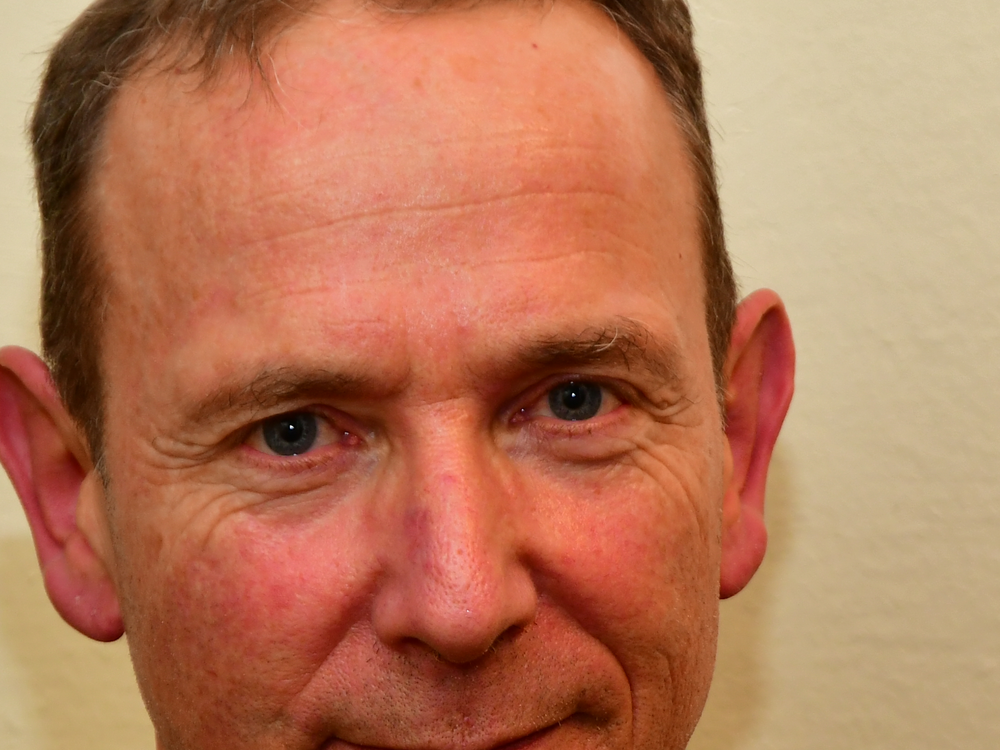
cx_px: 464
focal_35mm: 228
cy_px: 598
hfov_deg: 8.7
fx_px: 6587
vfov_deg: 6.5
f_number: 6.3
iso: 500
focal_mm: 62
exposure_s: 1/60
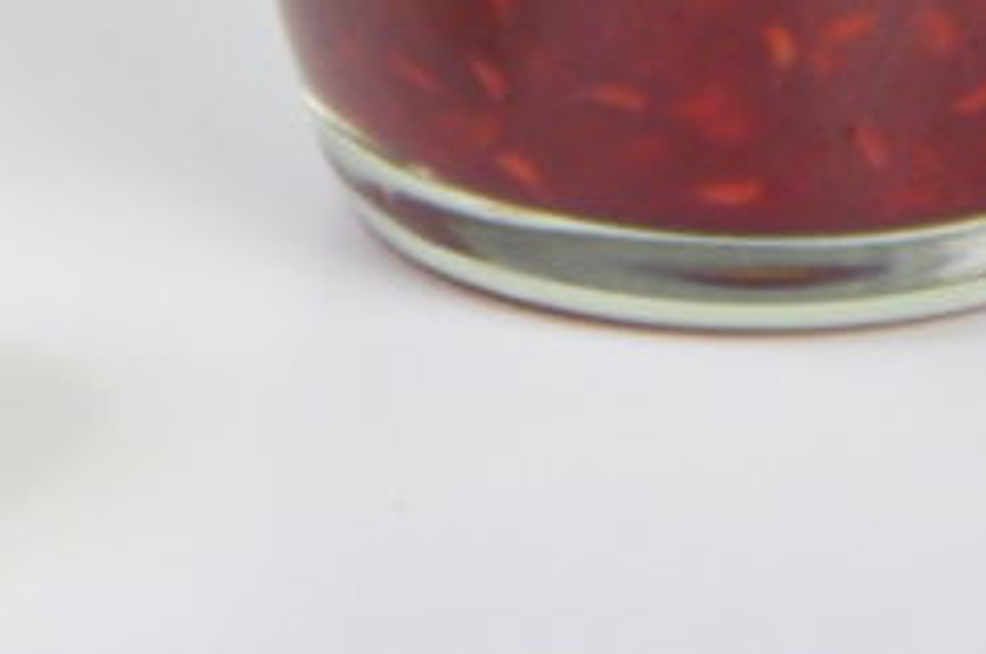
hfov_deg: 3.5
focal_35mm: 583
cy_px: -869
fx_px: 15946
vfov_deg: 2.3
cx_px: 687
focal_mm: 80
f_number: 7.1
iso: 400
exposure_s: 1/125
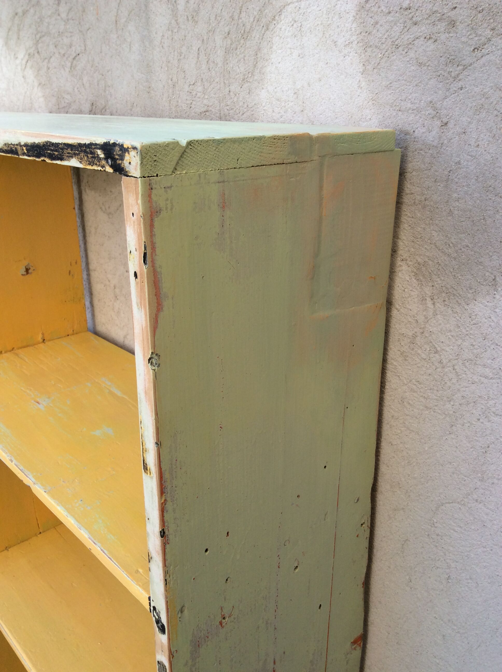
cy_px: 336
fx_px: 620
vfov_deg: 56.9
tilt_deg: -21.0
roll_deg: -0.8
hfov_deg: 44.1
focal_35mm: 32
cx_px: 251
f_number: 2.4
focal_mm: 3.3
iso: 32
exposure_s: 1/231
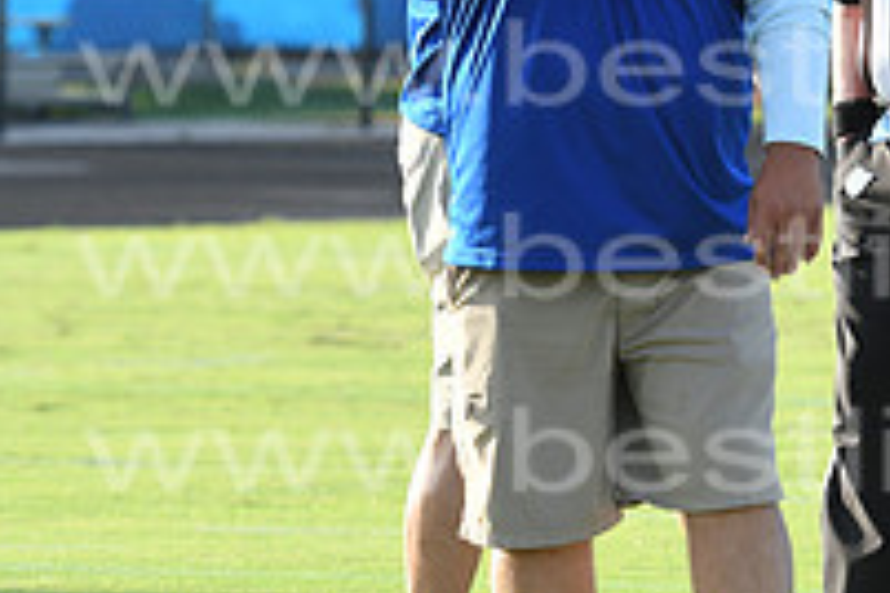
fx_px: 14956
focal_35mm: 605
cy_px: 170
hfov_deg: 3.4
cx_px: 1089
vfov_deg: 2.3
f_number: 5.6
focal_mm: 140
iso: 200
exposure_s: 1/500
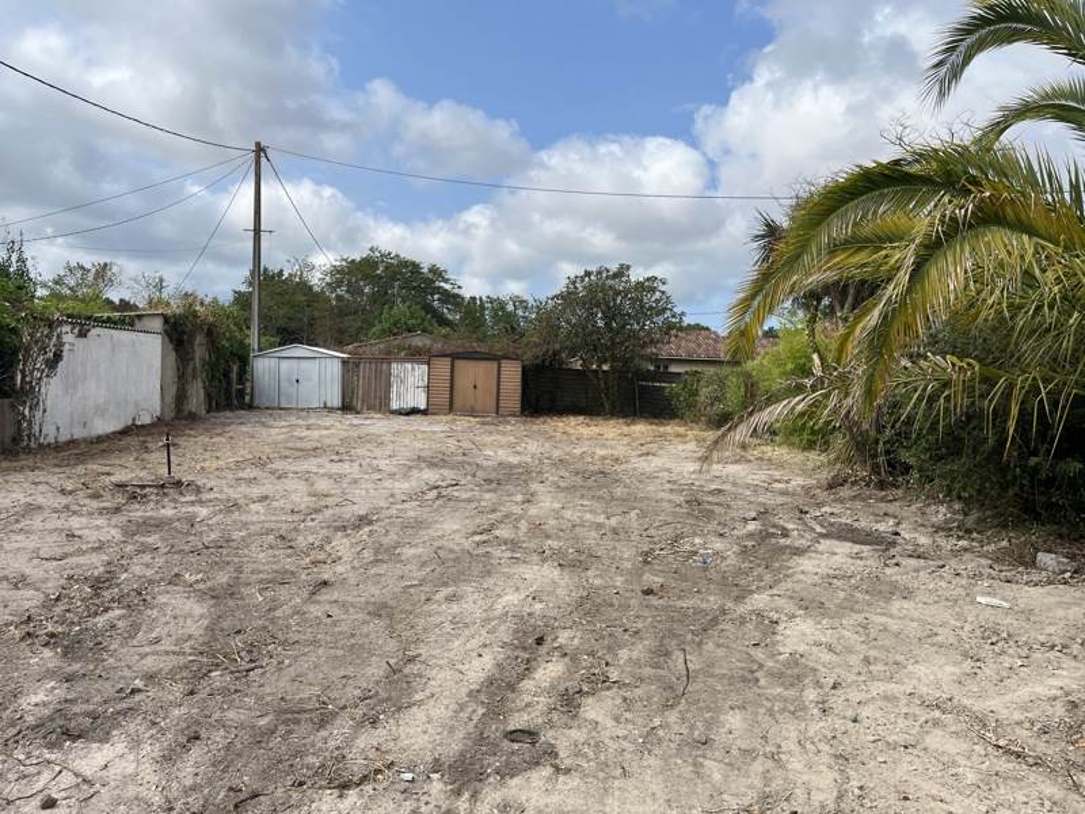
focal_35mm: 26
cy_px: 407
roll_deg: -3.2
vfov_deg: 53.1
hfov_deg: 67.3
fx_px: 815
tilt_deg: -1.7
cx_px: 542
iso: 50
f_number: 1.6
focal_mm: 5.1
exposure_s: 1/3521
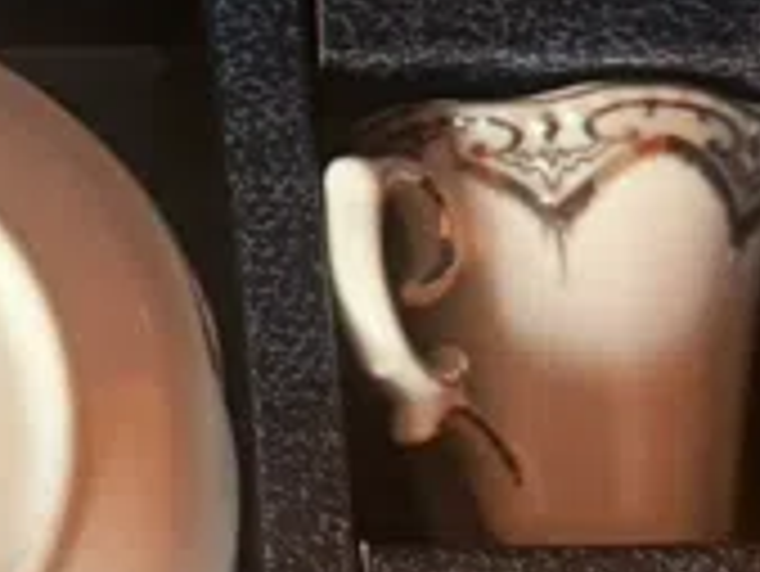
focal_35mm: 91
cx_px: -243
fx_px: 1999
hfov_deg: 19.7
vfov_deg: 16.2
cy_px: 225
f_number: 1.78
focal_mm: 6.76
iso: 800
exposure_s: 1/60
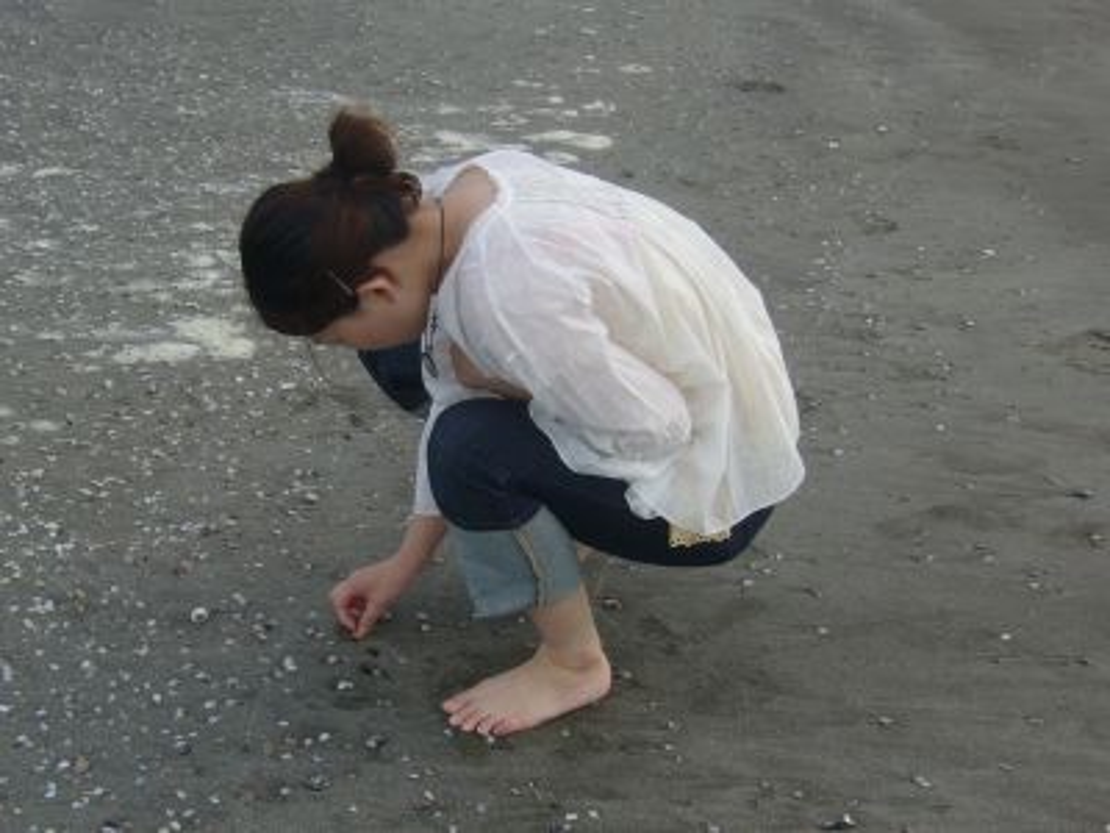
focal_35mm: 60
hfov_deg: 32.2
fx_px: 1924
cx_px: 555
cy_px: 416
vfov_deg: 24.4
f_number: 7.3
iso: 80
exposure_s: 1/100
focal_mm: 9.9
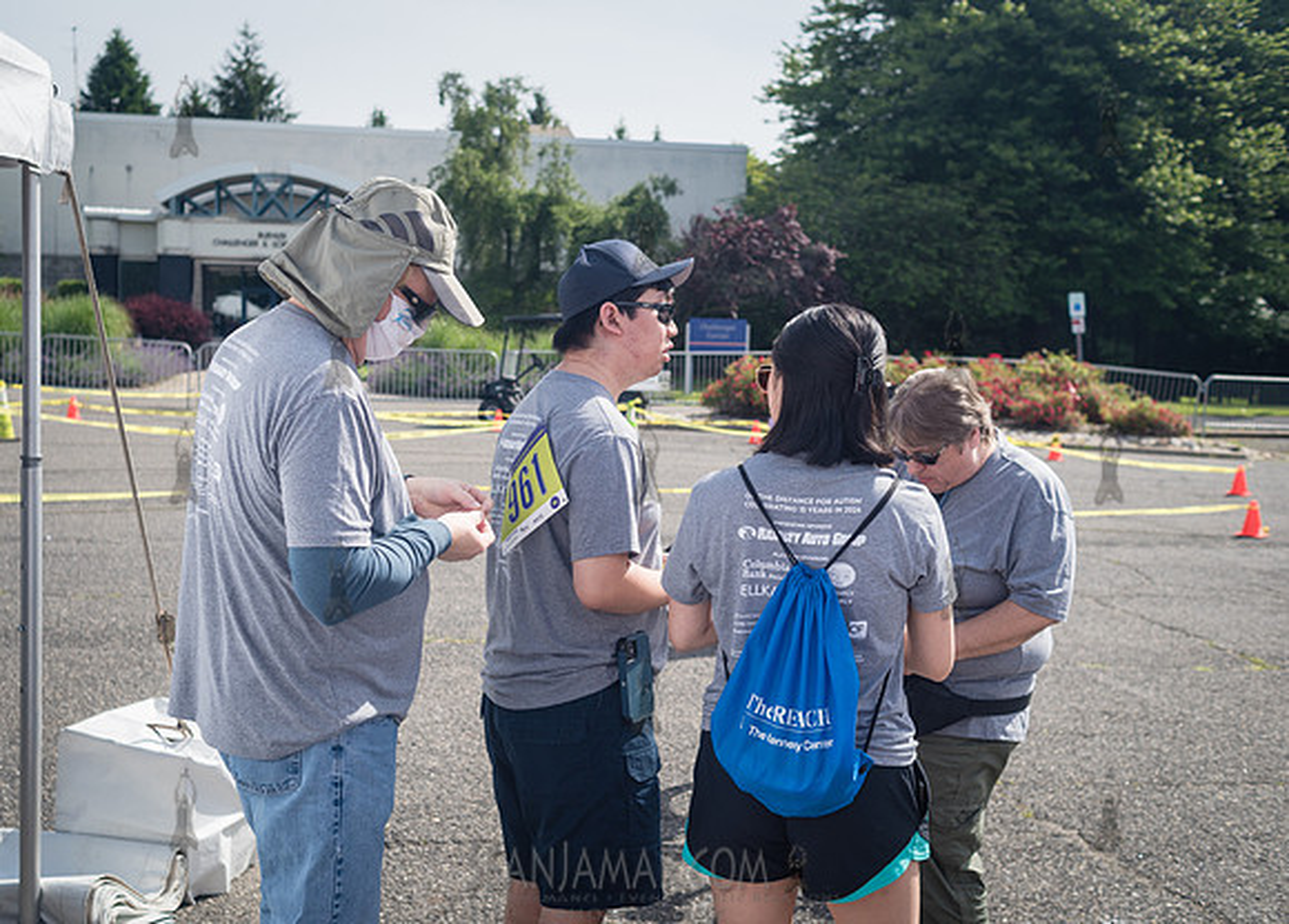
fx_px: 1510
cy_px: 479
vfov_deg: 34.0
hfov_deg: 46.1
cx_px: 544
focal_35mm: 41
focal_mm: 35
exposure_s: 1/1250
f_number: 4
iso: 200
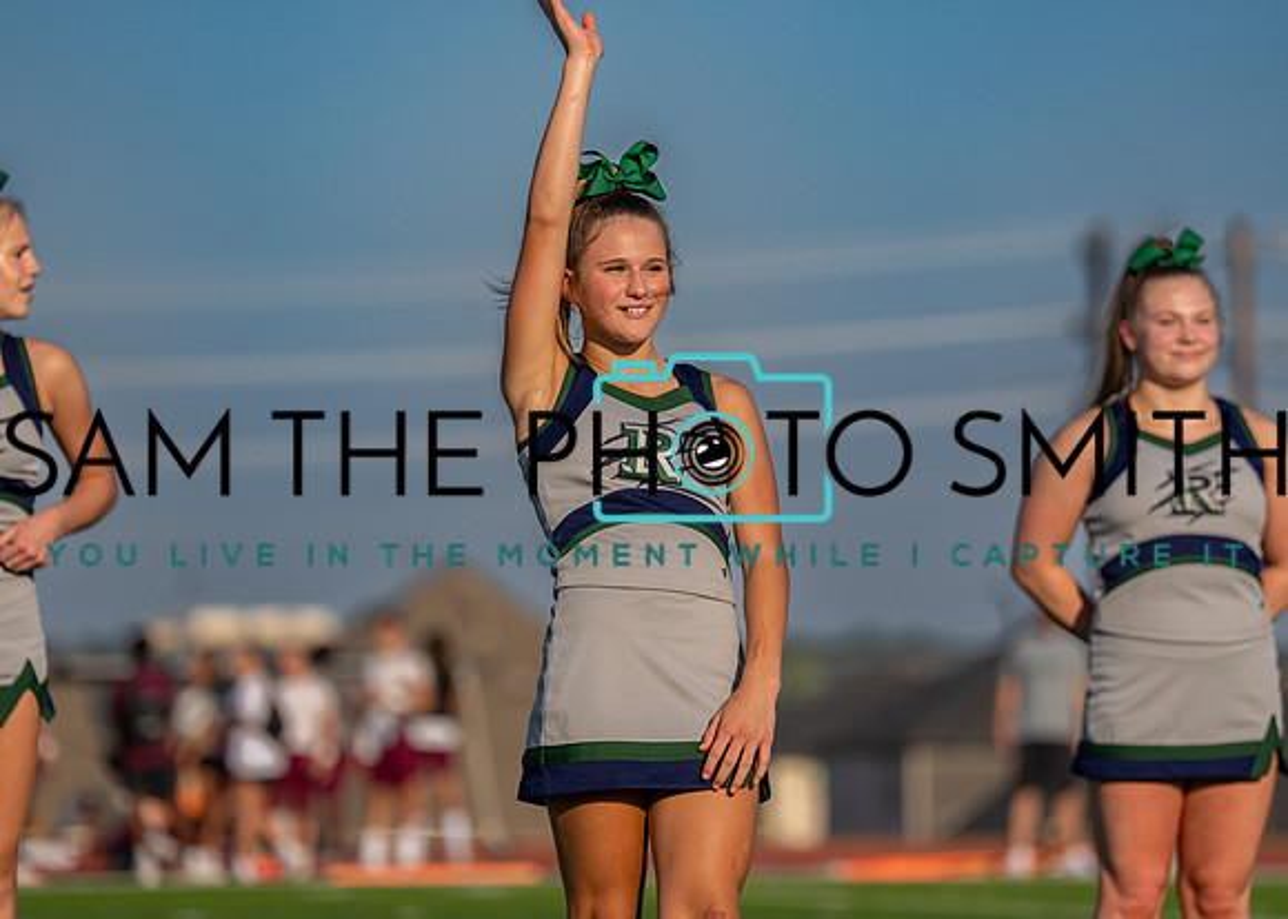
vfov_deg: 6.2
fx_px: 8441
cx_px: 653
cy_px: 383
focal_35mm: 231
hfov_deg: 8.7
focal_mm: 155
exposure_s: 1/5000
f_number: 2.8
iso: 100
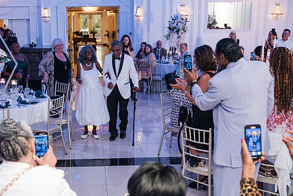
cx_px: 106
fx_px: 366
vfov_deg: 29.9
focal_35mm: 45
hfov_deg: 43.2
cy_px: 97
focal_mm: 35
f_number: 4
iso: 3200
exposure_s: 1/250
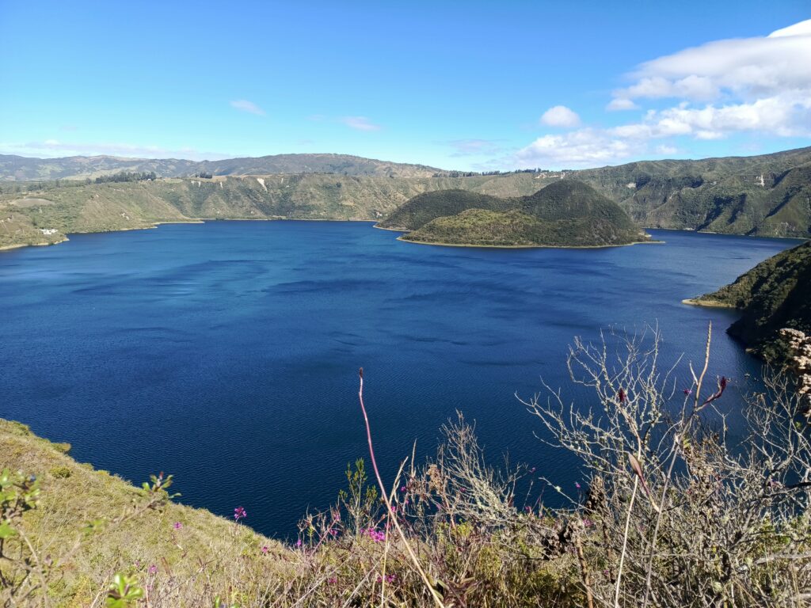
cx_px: 406
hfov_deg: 71.6
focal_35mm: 24
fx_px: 562
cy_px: 304
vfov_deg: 56.8
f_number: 1.75
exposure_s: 1/208
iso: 50
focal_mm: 5.25
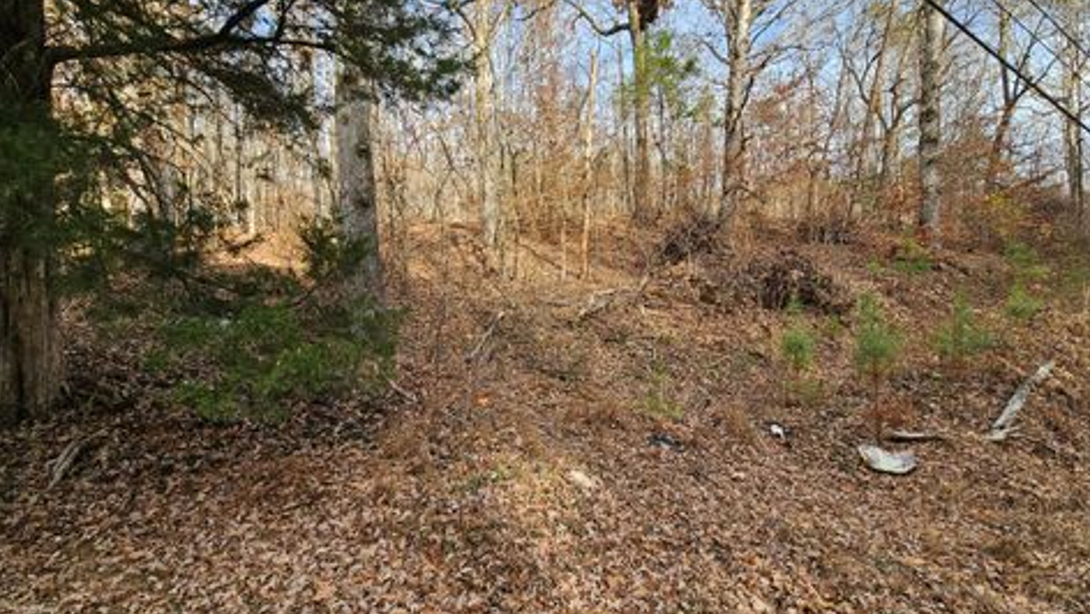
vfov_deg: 70.5
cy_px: 334
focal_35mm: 15
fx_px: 434
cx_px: 559
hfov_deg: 102.9
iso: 50
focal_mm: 2.2
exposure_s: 1/352
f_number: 2.2
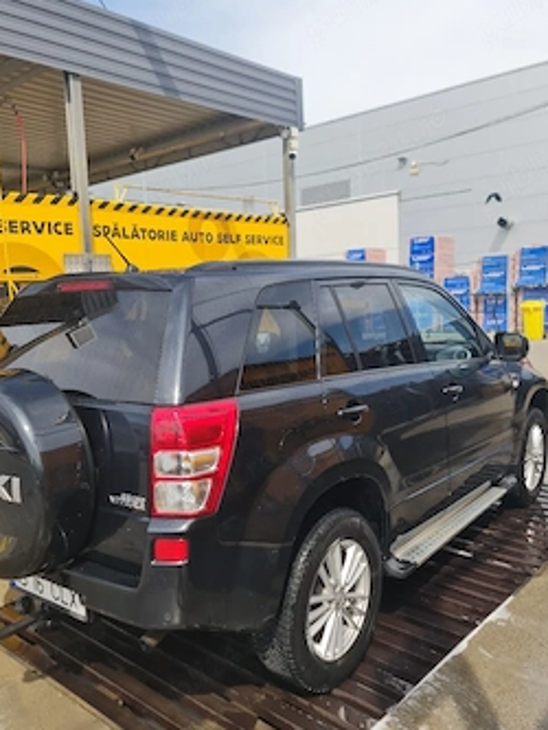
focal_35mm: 30
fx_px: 633
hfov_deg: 46.8
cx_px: 250
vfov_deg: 59.9
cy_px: 357
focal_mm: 7
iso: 50
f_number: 1.8
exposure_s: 1/667
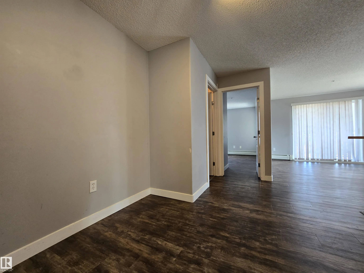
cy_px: 136
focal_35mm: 13
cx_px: 182
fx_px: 137
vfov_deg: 89.9
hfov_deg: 106.2
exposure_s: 1/60
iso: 160
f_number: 2.2
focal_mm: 2.2
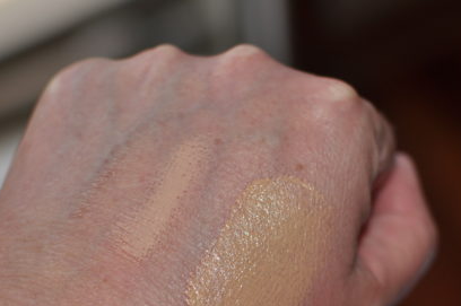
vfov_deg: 13.8
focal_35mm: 99
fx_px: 1265
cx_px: 253
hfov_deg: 20.6
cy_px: 225
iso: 200
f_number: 2.8
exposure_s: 1/60
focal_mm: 35
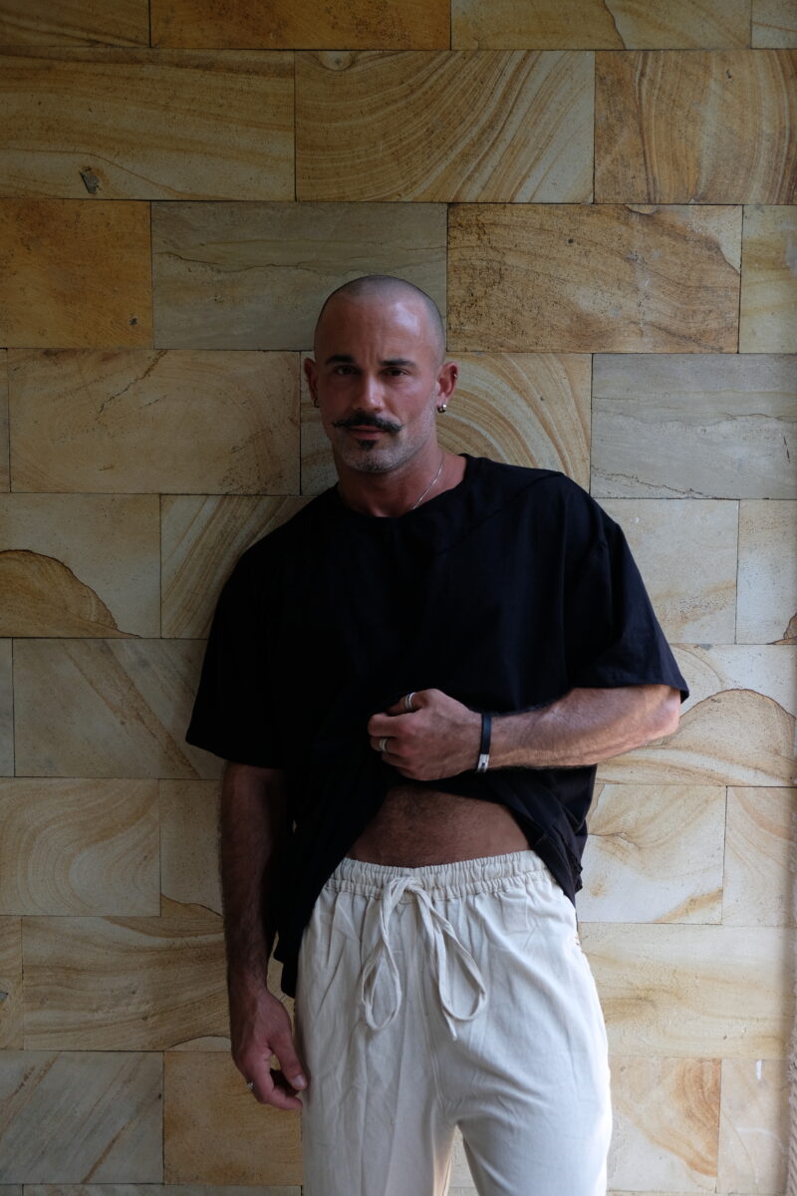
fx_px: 1494
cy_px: 598
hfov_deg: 29.9
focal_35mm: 45
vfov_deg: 43.6
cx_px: 398
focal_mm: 30.2
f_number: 3.6
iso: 320
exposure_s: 1/200
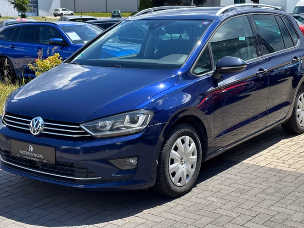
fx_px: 510
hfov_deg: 33.2
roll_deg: +0.5
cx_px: 153
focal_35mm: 58
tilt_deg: -9.7
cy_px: 92
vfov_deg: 25.2
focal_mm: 6.86
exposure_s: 1/1590
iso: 64
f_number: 1.78
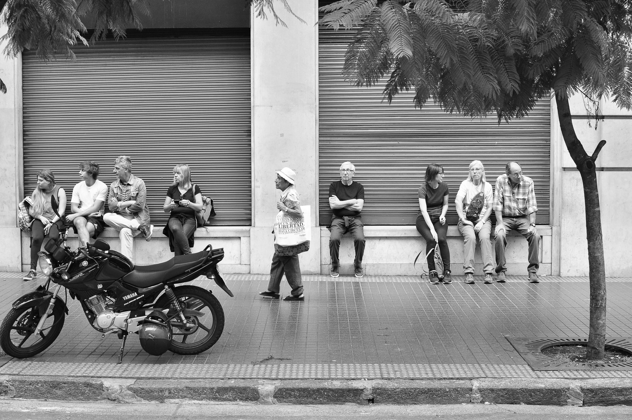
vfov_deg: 25.7
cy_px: 210
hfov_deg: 37.9
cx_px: 316
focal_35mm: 52
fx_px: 920
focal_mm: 35
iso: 400
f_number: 4
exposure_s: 1/125
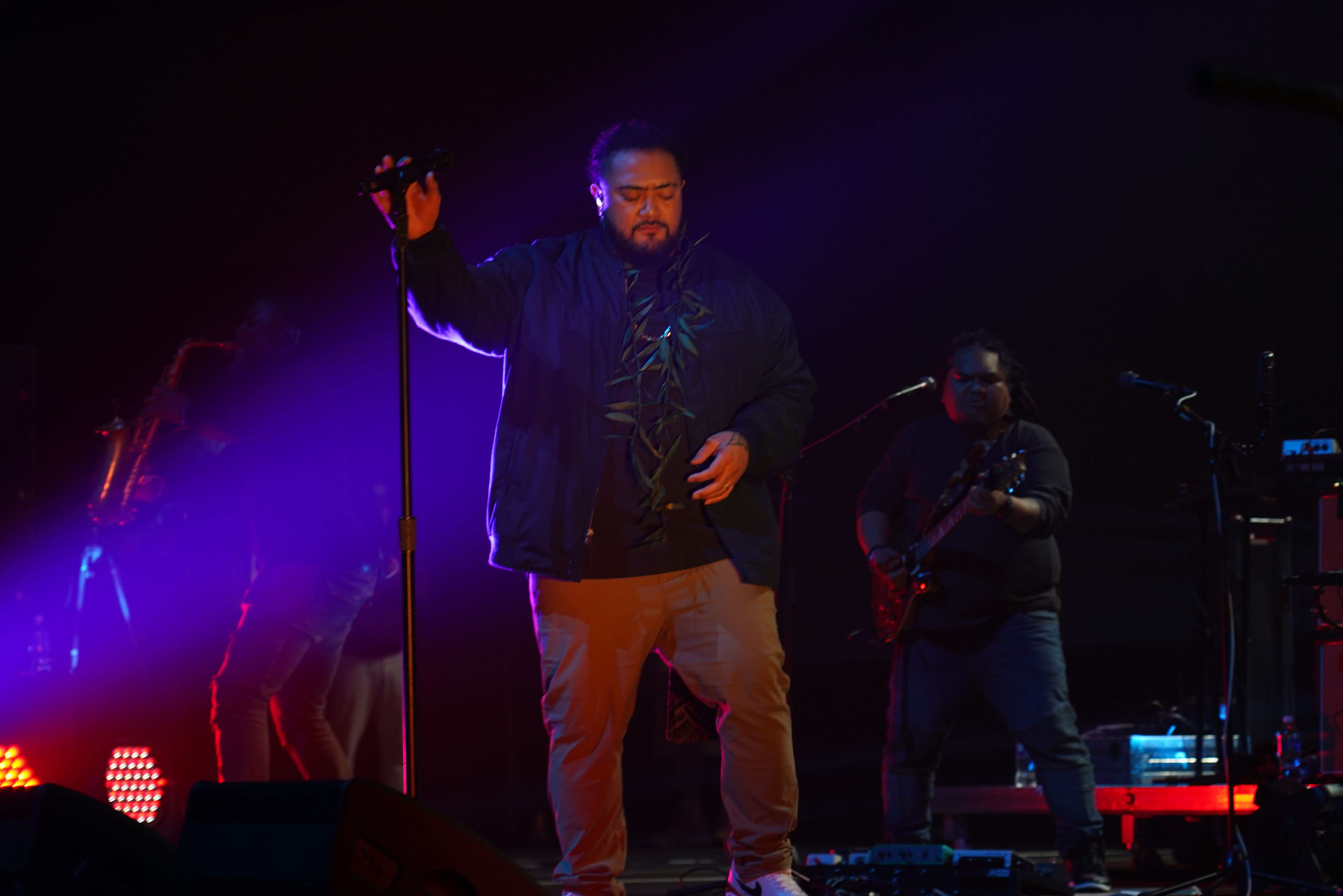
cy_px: 448
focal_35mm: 103
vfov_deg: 13.3
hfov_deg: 19.8
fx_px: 3842
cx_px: 672
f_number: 4
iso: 640
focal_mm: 103
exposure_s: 1/125
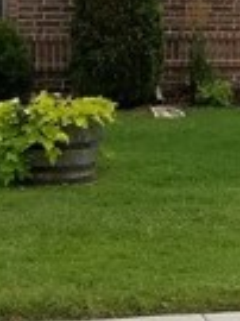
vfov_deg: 13.3
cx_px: 478
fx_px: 1370
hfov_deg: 9.4
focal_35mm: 148
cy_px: 133
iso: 50
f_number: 1.7
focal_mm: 4.2
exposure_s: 1/3264
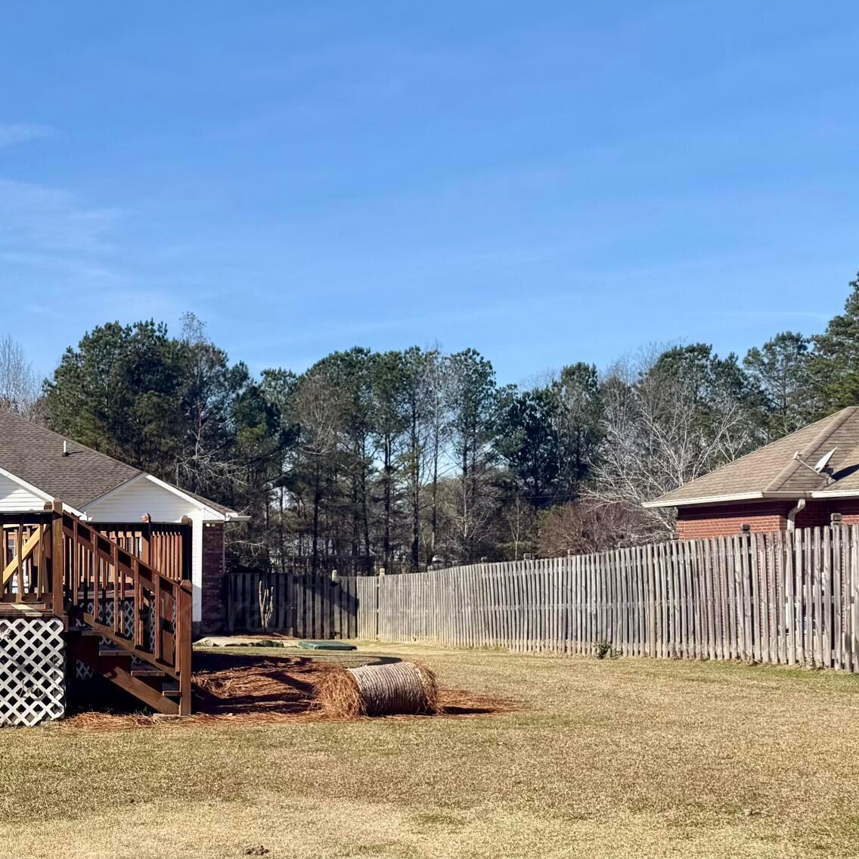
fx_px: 1572
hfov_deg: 26.2
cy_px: 616
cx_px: -245
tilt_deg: -2.1
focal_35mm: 56
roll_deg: +0.7
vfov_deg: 30.2
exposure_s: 1/4405
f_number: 1.78
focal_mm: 6.76
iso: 80
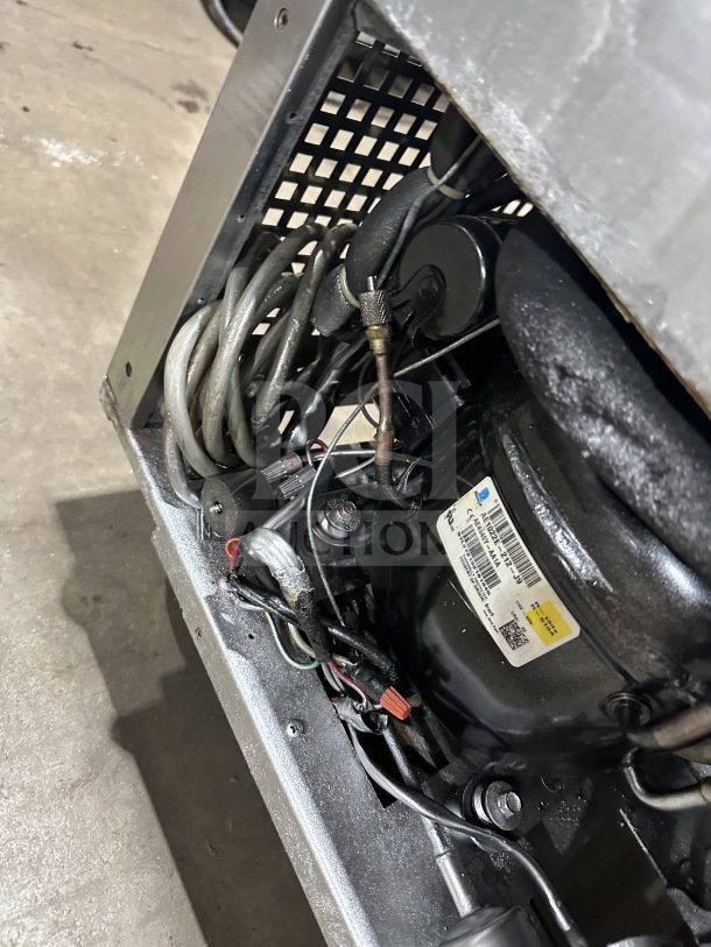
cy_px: 474
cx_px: 356
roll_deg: -41.9
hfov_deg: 56.8
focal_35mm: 24
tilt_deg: -41.7
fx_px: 657
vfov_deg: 71.6
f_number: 1.78
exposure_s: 1/60
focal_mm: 6.86
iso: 800
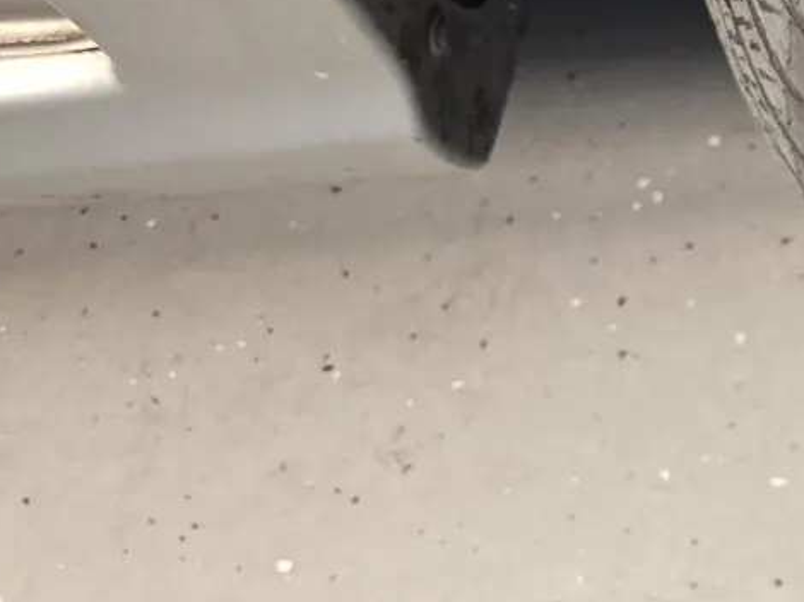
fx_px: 2182
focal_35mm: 94
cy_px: -121
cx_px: 1423
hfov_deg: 17.3
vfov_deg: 15.2
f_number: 1.7
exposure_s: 1/180
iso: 160
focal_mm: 6.3
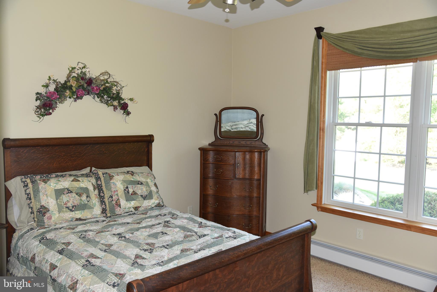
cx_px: 218
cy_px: 146
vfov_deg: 43.6
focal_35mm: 30
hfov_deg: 61.9
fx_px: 364
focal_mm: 30
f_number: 5
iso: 800
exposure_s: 1/60
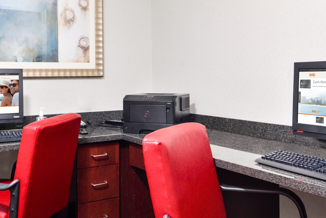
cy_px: 187
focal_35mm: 42
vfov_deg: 30.8
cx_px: 150
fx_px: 380
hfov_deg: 46.4
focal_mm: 24
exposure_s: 1/60
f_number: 7.1
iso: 400
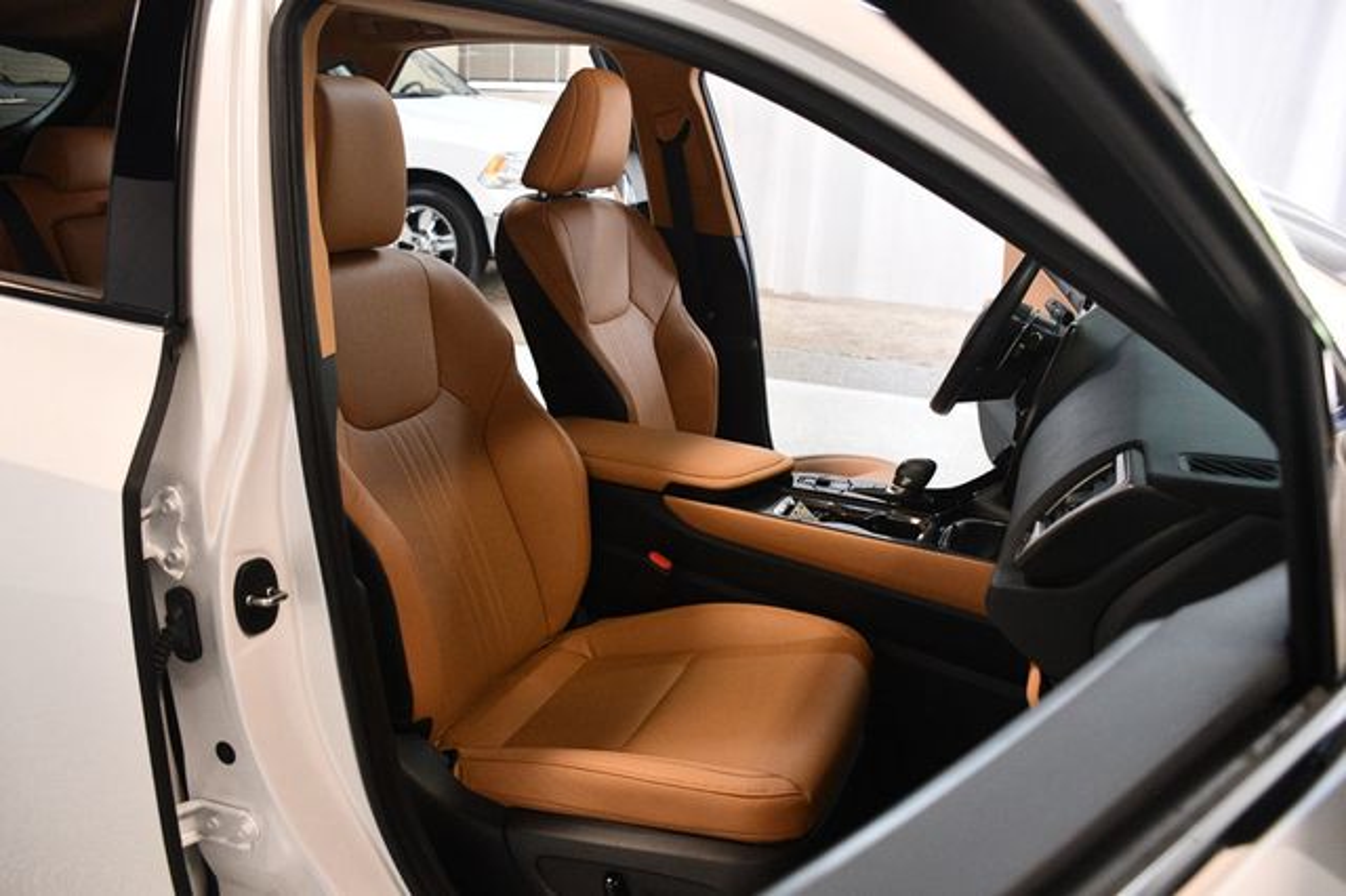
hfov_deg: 62.0
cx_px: 673
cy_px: 448
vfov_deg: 43.6
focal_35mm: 30
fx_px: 1121
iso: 2500
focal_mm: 20
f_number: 3.5
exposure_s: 1/125
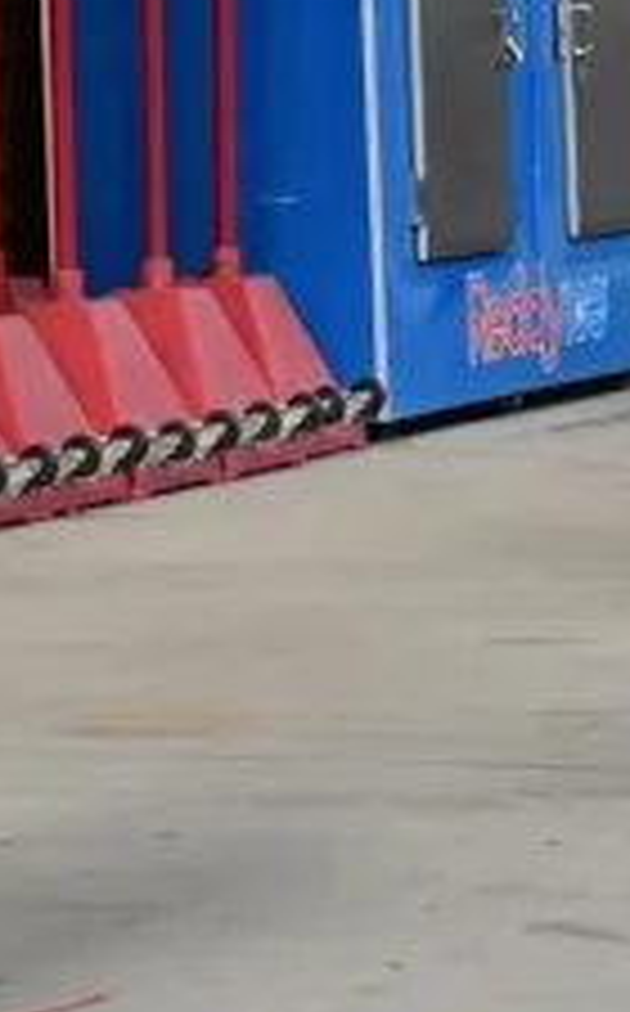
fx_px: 7414
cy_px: 25
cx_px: 1120
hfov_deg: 4.8
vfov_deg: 7.8
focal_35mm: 269
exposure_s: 1/8000
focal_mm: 52
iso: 3200
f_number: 3.2
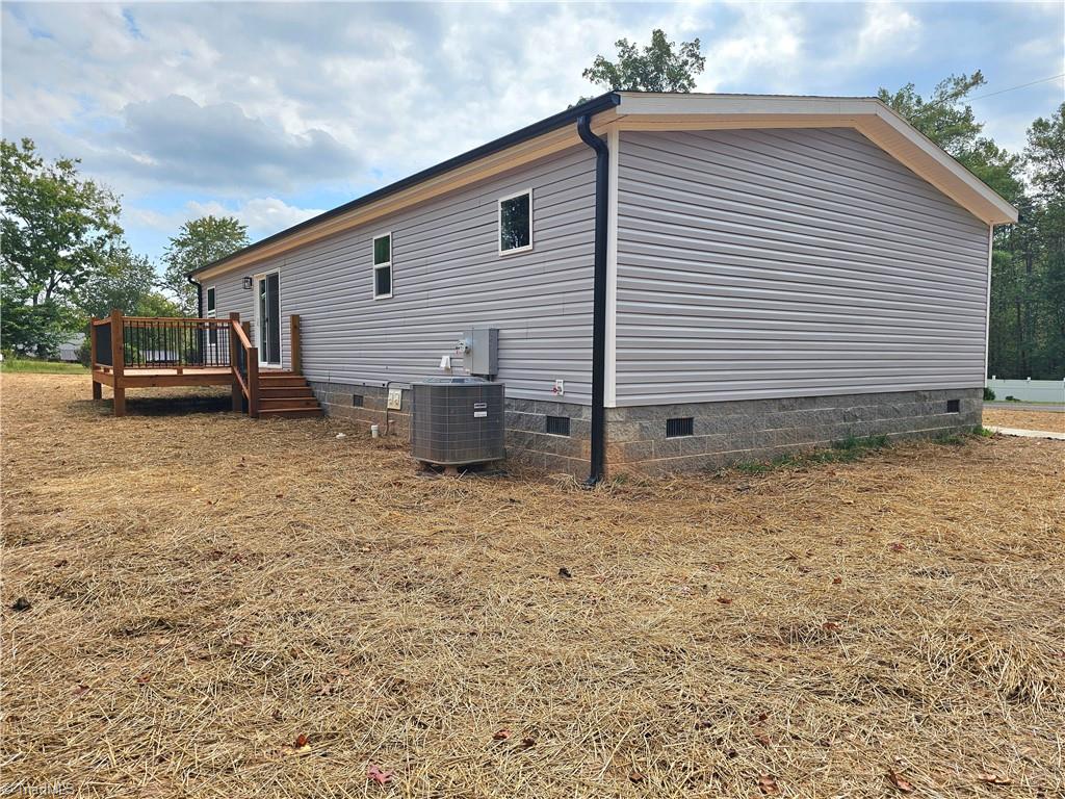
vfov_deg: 58.9
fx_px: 708
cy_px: 400
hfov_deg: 73.9
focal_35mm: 23
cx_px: 532
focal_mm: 6.3
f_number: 1.7
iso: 10
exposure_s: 1/1111
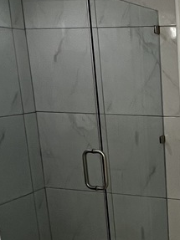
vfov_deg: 38.7
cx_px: 269
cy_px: 146
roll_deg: -0.2
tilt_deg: -11.5
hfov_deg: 23.7
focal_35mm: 49
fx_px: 340
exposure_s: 1/120
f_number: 1.8
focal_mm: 1.57
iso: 250
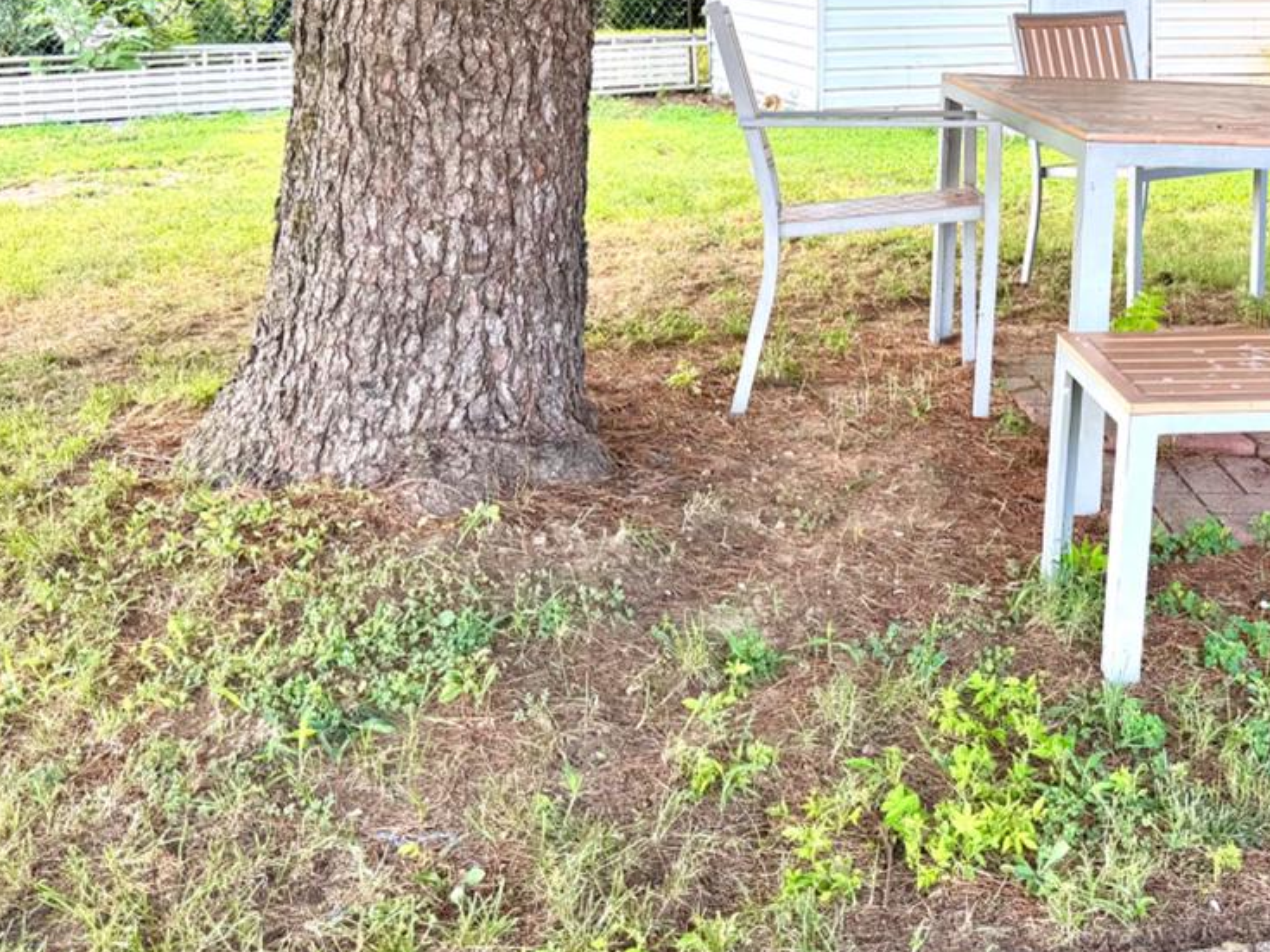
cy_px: 105
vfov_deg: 29.7
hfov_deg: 39.5
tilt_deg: -6.8
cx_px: 930
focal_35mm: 47
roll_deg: +0.5
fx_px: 1724
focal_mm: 6.76
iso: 64
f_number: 1.78
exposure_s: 1/255
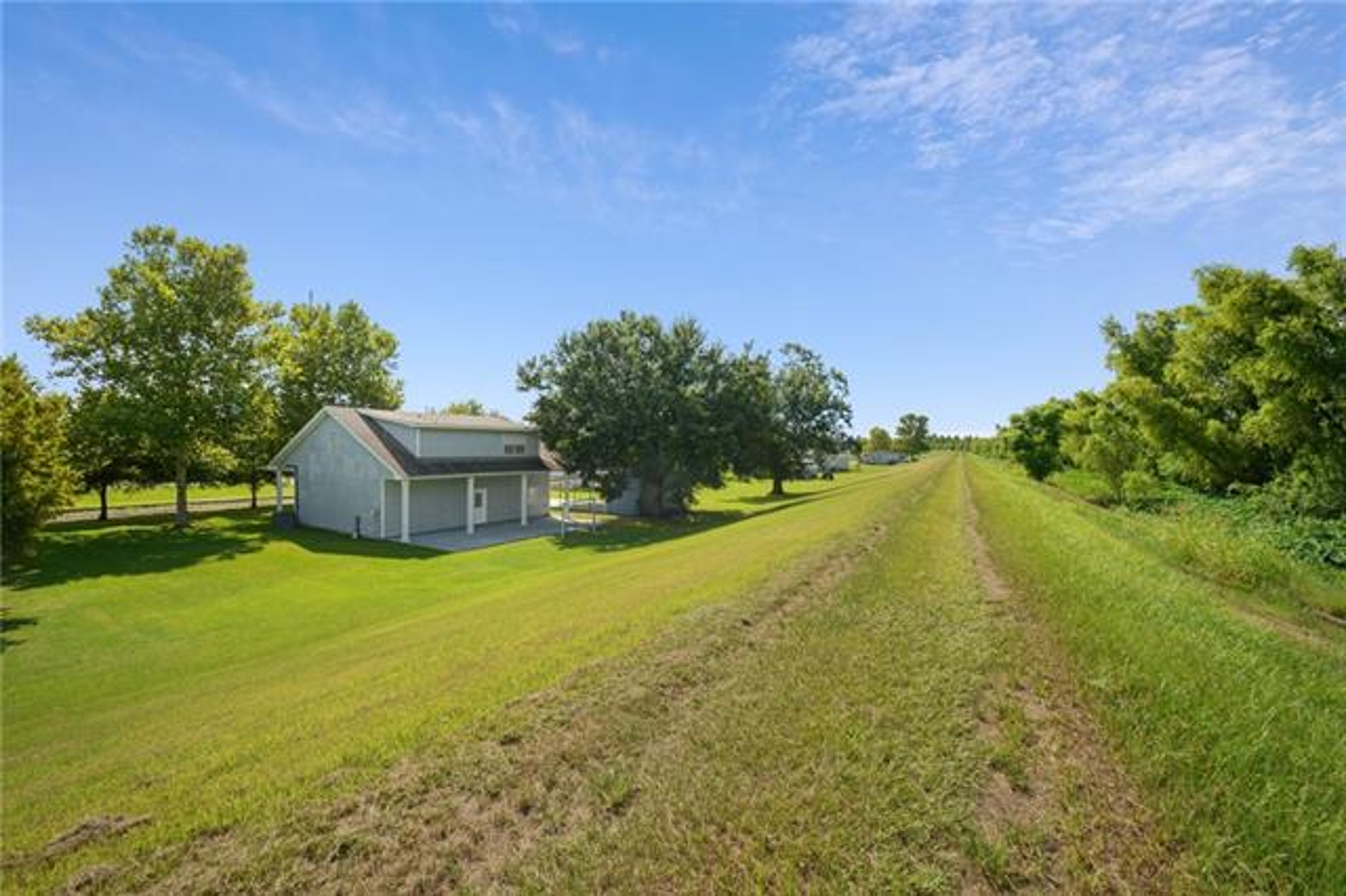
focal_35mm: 14
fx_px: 523
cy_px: 448
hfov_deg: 104.3
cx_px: 673
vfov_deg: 81.1
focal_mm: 14
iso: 400
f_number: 13
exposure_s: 1/640
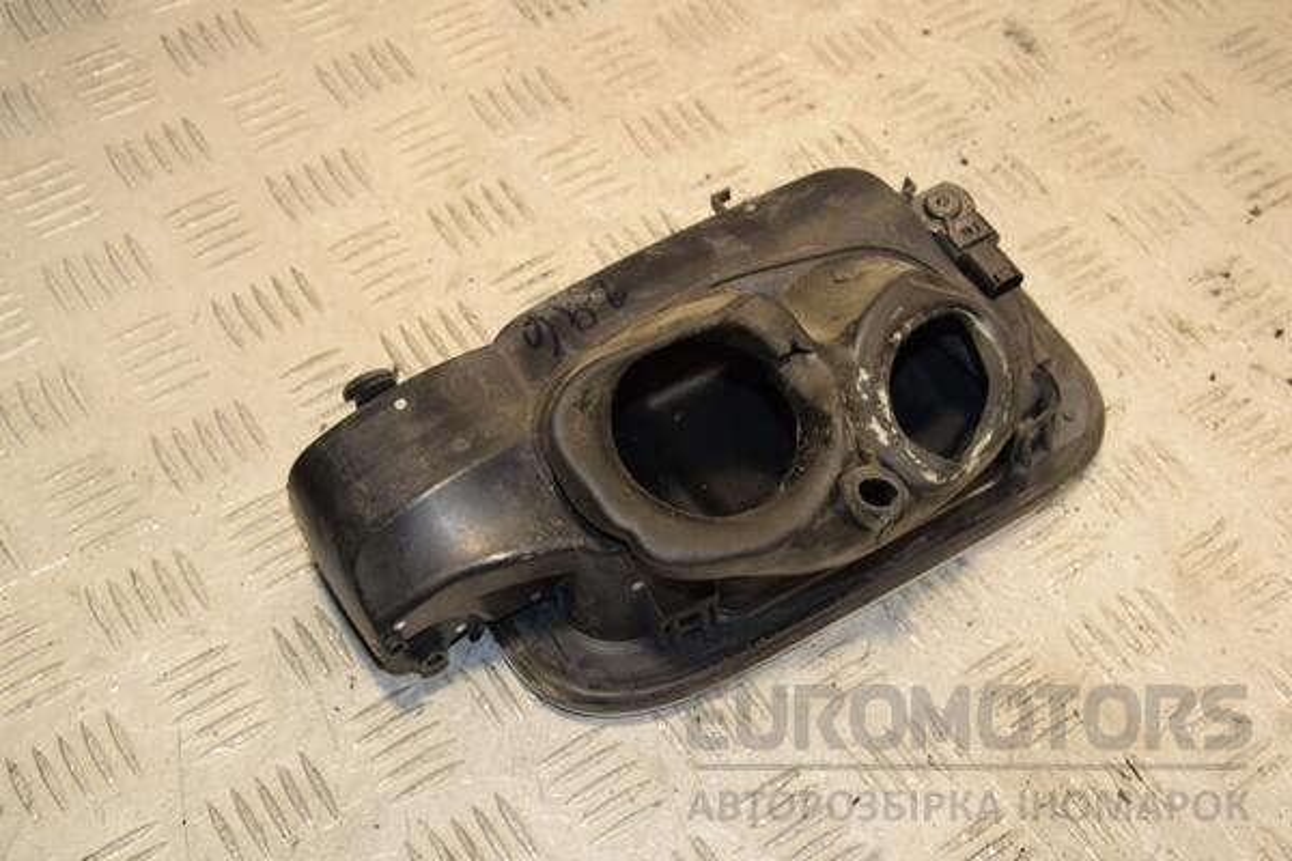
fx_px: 2046
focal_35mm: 57
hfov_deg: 35.1
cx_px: 646
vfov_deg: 23.8
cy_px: 430
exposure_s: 1/200
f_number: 8
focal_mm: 38
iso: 800
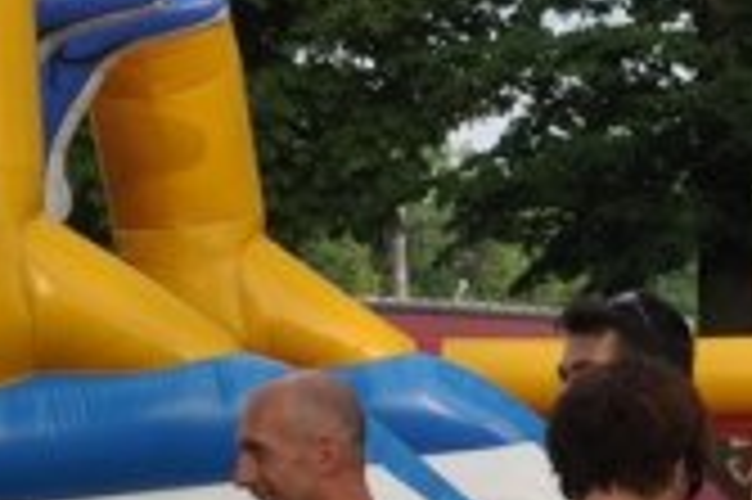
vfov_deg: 4.4
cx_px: -182
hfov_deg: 6.5
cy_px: 669
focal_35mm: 314
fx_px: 6544
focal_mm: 29
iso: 200
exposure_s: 1/200
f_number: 7.1
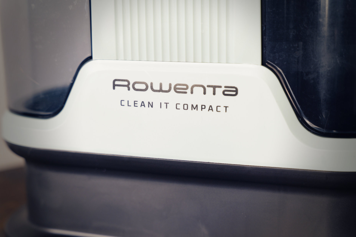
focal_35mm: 65
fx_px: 643
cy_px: 118
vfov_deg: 20.9
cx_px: 178
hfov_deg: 31.0
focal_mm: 65
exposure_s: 1/160
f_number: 4.5
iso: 500
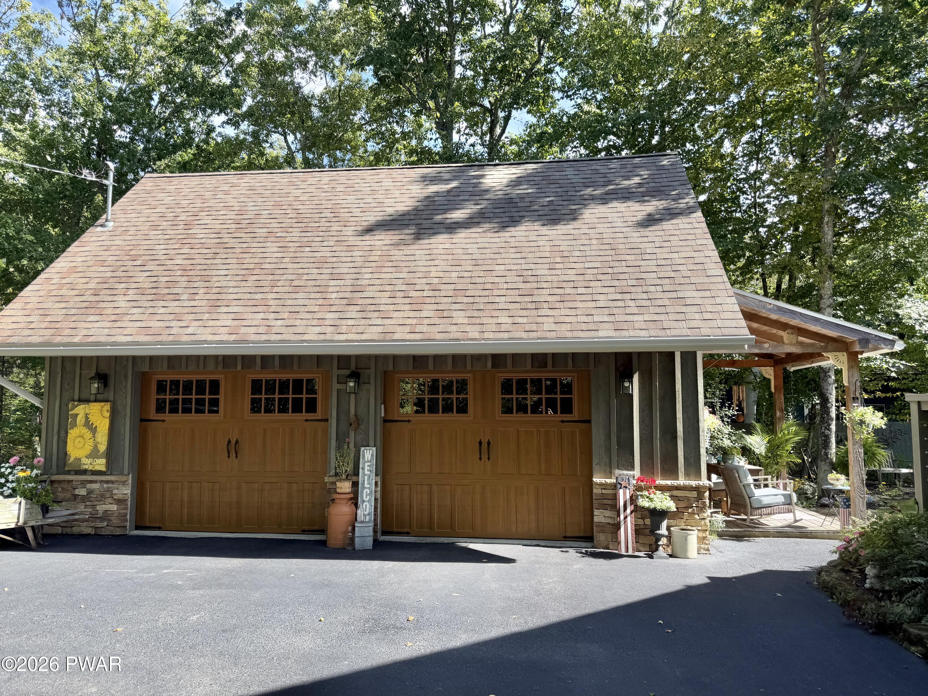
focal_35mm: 24
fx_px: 643
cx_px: 464
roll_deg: -0.1
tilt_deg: +5.0
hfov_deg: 71.6
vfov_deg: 56.8
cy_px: 348
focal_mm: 6.76
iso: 80
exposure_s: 1/955
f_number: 1.78
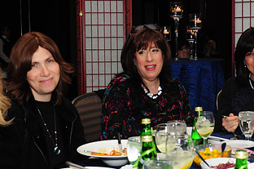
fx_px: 472
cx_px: 144
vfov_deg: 20.2
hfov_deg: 30.1
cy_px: 91
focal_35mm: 67
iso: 500
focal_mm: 24
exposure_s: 1/60
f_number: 5
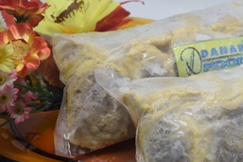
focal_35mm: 71
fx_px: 478
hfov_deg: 27.8
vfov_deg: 19.2
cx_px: 202
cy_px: 83
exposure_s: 1/250
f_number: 8
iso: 280
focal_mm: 27
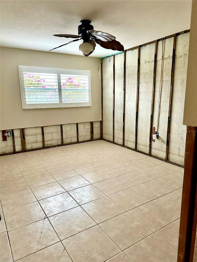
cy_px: 131
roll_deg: +0.4
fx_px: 182
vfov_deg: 71.6
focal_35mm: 24
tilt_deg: -11.7
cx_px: 98
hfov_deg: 56.8
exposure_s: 1/51
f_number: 1.78
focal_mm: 6.86
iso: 1000
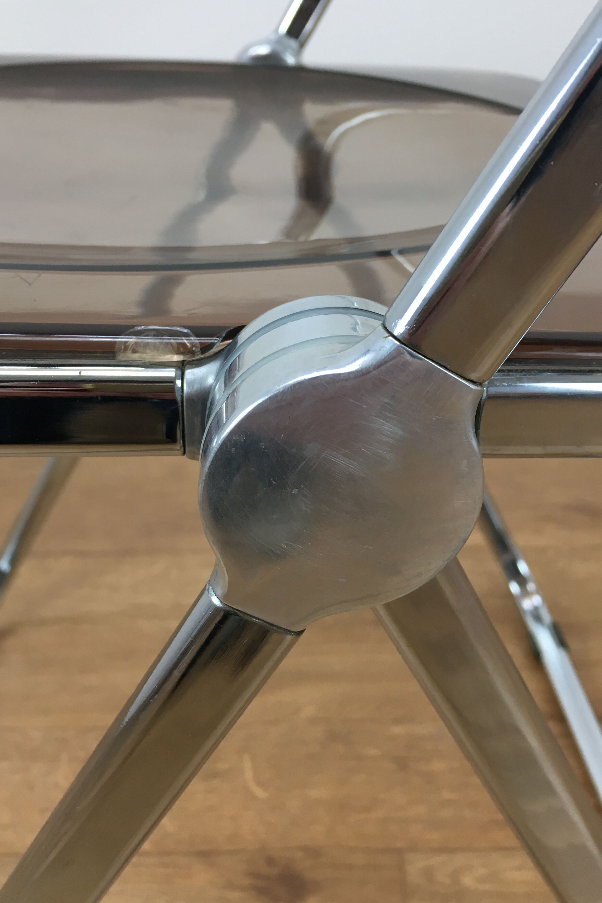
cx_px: 324
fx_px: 828
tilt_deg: -30.5
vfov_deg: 57.2
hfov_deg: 39.9
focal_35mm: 33
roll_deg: +2.2
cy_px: 438
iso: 25
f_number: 2.2
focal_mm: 4.15
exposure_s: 1/33
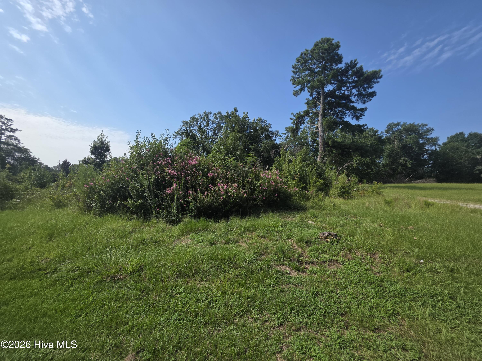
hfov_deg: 106.2
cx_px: 241
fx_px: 181
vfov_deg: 89.9
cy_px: 180
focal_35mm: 13
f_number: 1.9
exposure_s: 1/1894
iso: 40
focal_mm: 2.2
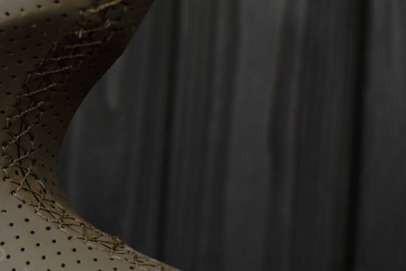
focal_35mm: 96
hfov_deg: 21.0
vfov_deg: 14.3
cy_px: 102
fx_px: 1082
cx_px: 88
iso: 500
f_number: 6.3
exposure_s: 1/125
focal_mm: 35
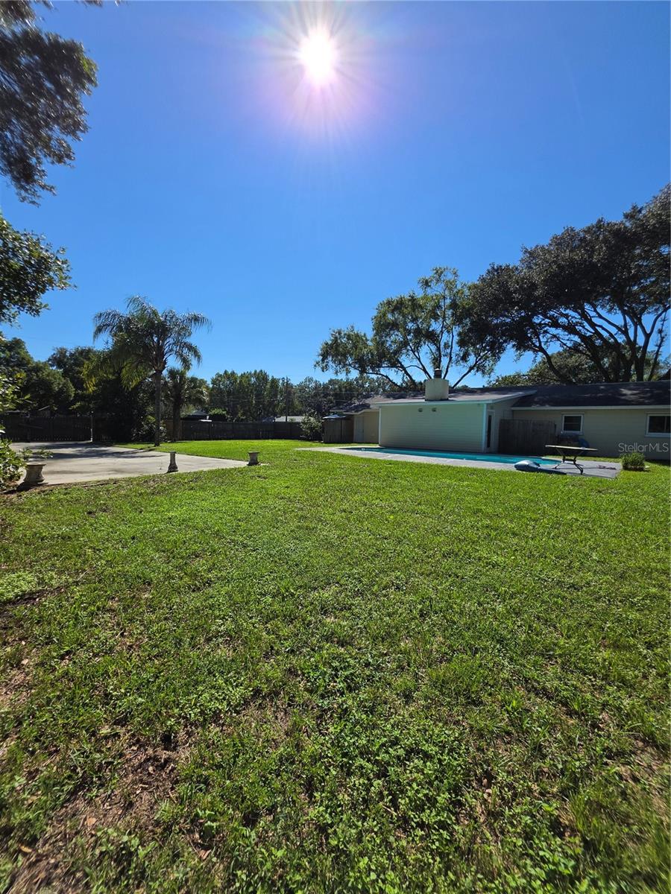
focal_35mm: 13
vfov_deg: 106.2
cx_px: 336
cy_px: 447
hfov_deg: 89.9
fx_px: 336
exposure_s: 1/3220
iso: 32
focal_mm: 2.2
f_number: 1.9
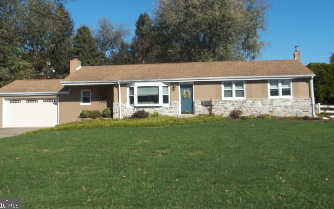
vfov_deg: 32.5
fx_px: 355
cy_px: 73
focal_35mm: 39
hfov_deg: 50.4
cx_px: 162
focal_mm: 5.9
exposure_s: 1/200
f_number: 8
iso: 64
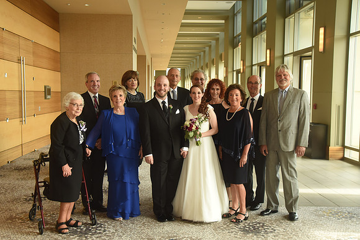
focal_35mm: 40
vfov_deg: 33.4
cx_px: 180
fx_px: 400
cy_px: 120
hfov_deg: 48.4
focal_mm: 40
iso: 1600
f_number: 7.1
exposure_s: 1/160
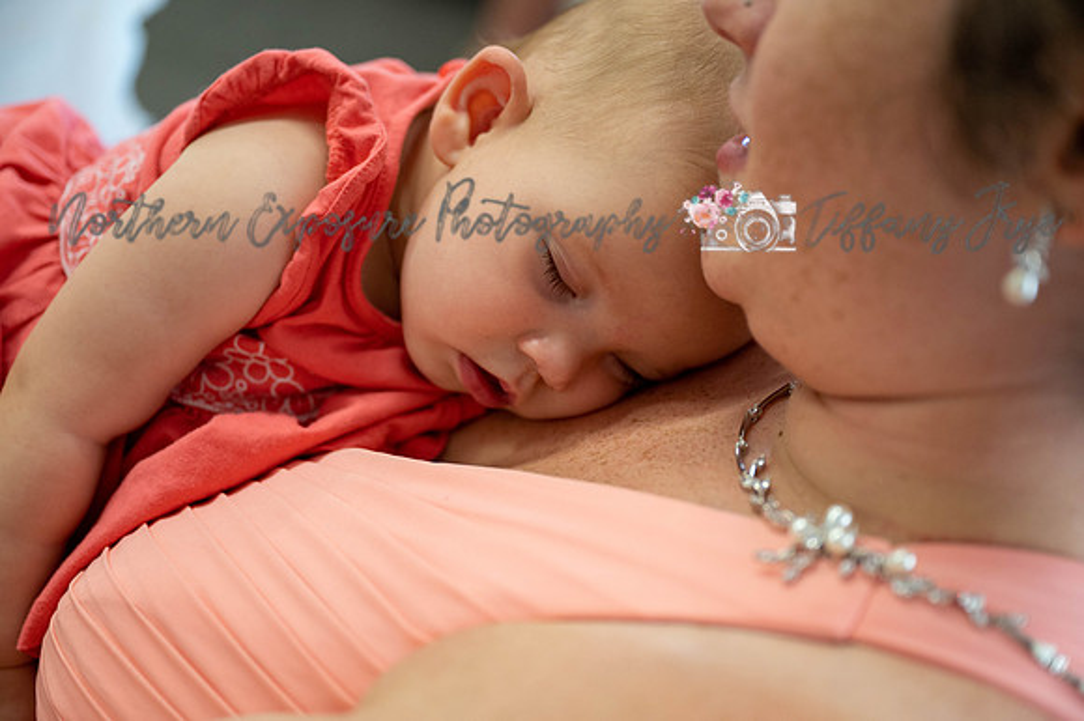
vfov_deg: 25.5
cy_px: 360
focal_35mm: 53
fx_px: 1595
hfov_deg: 37.5
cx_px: 542
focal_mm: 53
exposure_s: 1/125
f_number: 2.8
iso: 1400
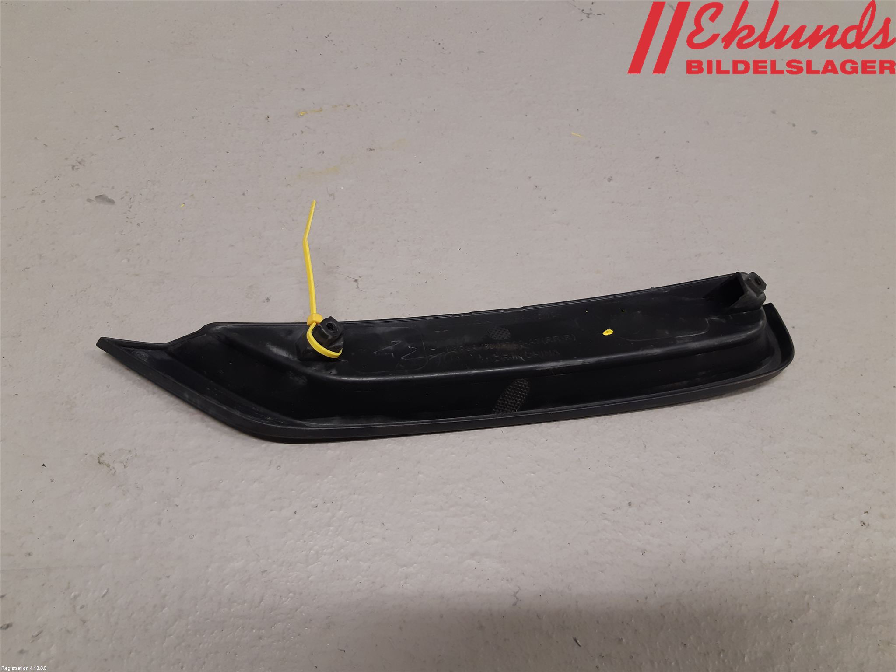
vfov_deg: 53.1
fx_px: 673
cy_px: 336
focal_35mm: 26
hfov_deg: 67.3
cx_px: 448
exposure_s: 1/50
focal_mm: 3.93
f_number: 1.7
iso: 100
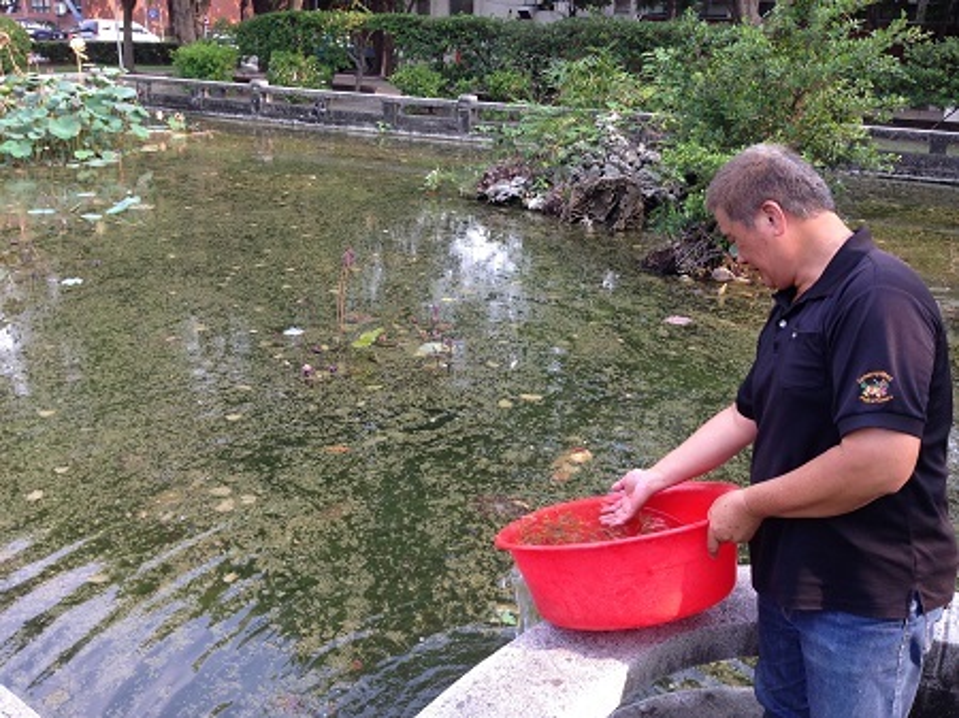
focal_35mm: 33
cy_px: 359
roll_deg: -1.4
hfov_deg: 55.4
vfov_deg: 42.9
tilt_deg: -20.1
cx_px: 480
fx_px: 914
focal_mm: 4.12
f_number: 2.4
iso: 50
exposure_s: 1/120
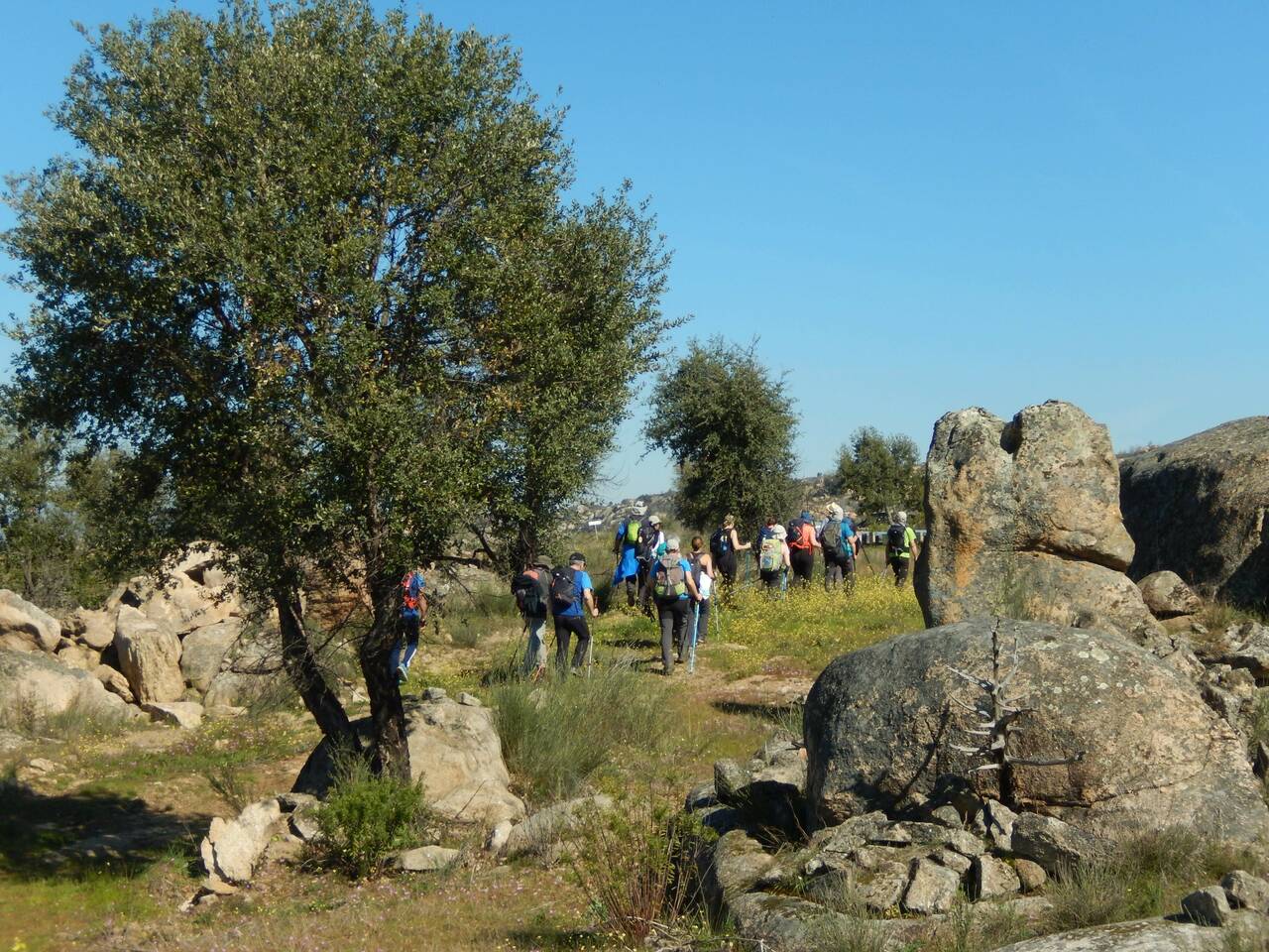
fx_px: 2456
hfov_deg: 29.0
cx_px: 634
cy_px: 476
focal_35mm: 67
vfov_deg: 21.9
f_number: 4.8
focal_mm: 12
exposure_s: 1/800
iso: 125
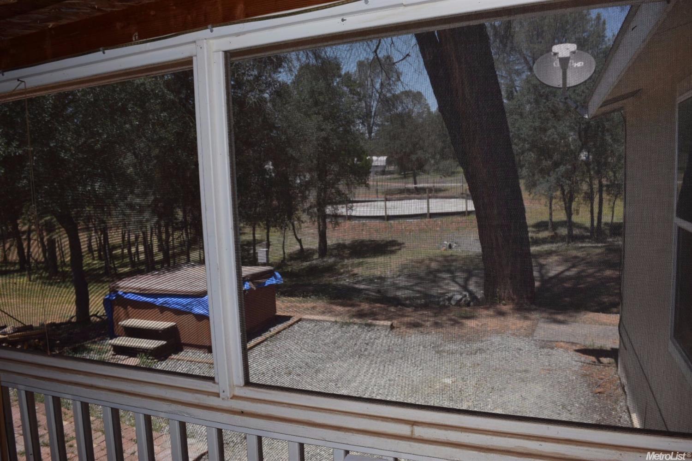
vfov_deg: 47.9
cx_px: 346
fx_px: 519
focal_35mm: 27
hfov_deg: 67.4
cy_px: 230
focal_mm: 18
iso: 100
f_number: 7.1
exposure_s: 1/200
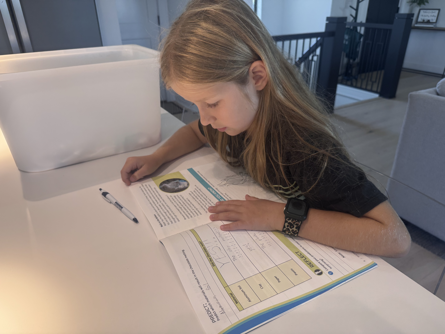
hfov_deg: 71.6
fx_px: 309
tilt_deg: -28.3
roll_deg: +1.1
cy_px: 167
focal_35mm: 24
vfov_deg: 56.8
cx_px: 222
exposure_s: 1/120
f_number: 1.78
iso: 125
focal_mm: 6.76
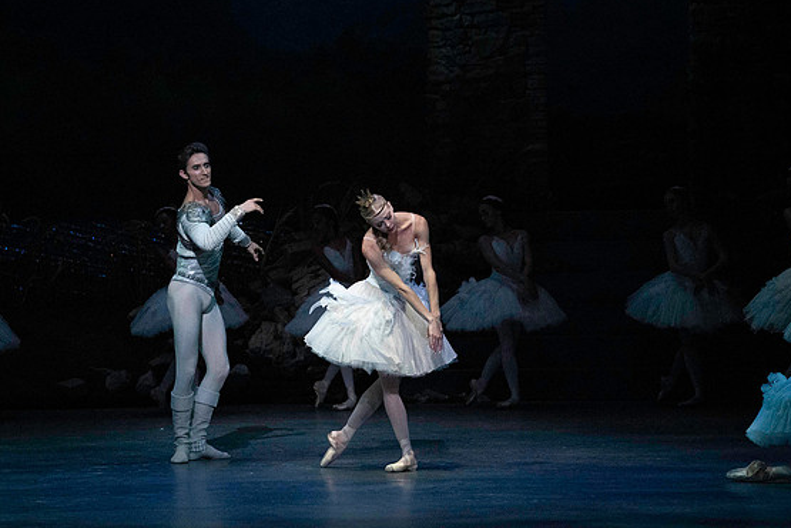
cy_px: 256
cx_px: 391
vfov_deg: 6.6
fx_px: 4592
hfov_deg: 9.8
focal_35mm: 209
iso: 25600
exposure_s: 1/400
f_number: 5
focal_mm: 200
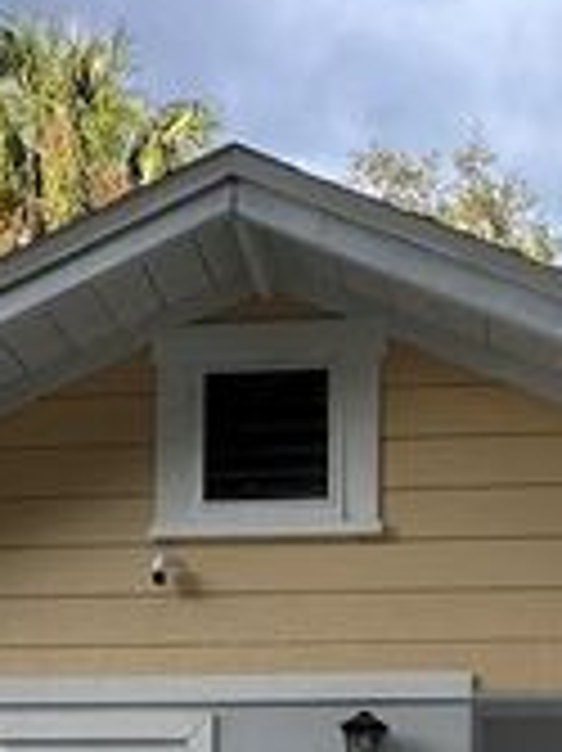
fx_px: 1214
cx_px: 391
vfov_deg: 27.9
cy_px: 1002
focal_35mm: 56
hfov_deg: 25.9
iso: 40
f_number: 2.2
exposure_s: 1/99
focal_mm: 2.22
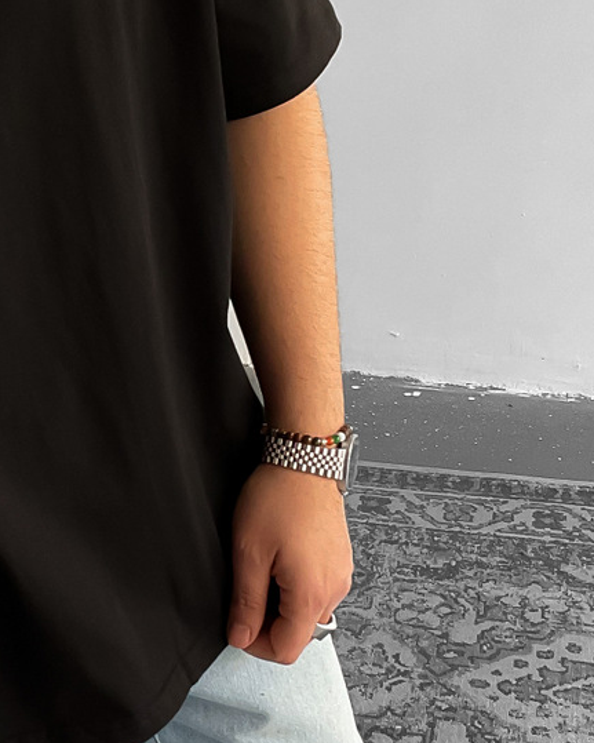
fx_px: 1846
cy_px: 374
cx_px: 85
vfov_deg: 22.7
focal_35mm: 84
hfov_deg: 18.0
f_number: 1.8
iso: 64
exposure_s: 1/100
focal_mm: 3
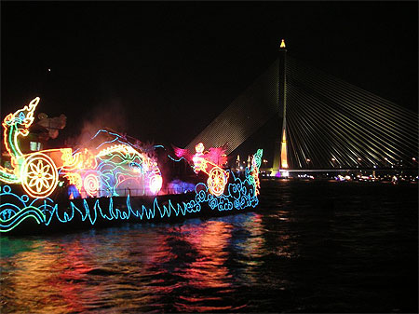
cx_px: 210
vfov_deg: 37.7
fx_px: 460
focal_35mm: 38
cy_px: 157
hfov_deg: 49.0
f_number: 2.8
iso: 100
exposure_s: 1/2
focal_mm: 6
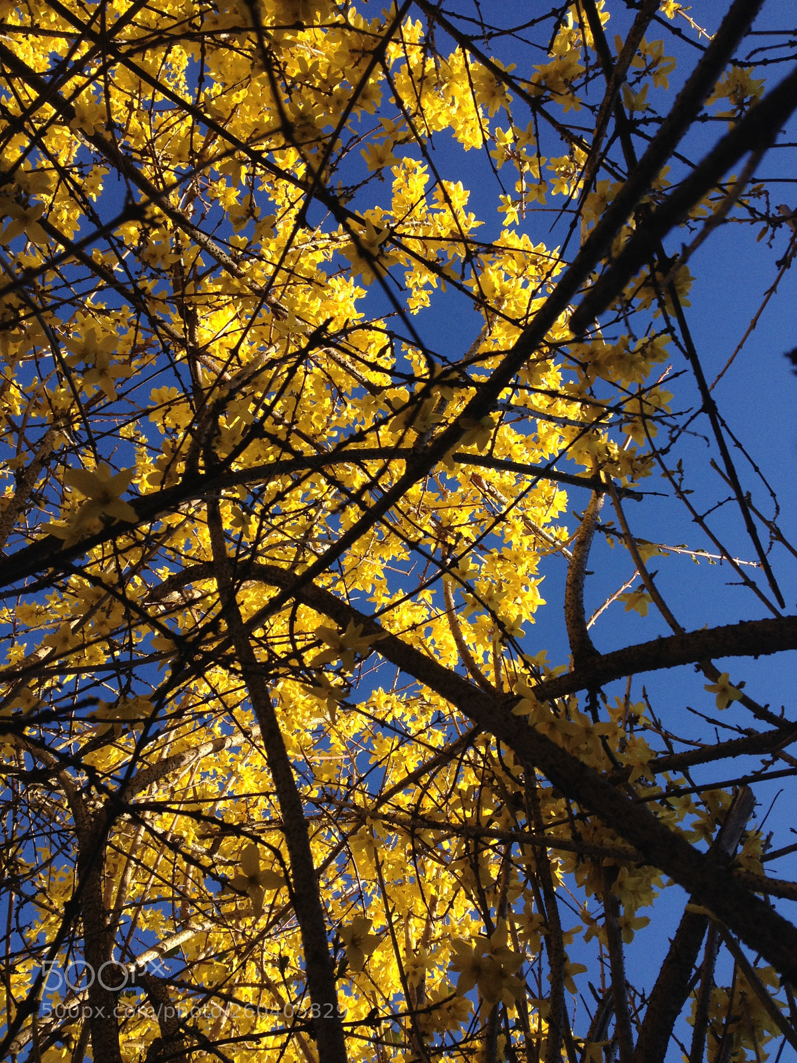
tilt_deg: +80.2
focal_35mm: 35
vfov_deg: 52.6
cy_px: 532
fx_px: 1074
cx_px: 398
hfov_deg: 40.7
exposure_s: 1/1042
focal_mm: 4.28
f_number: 2.4
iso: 50
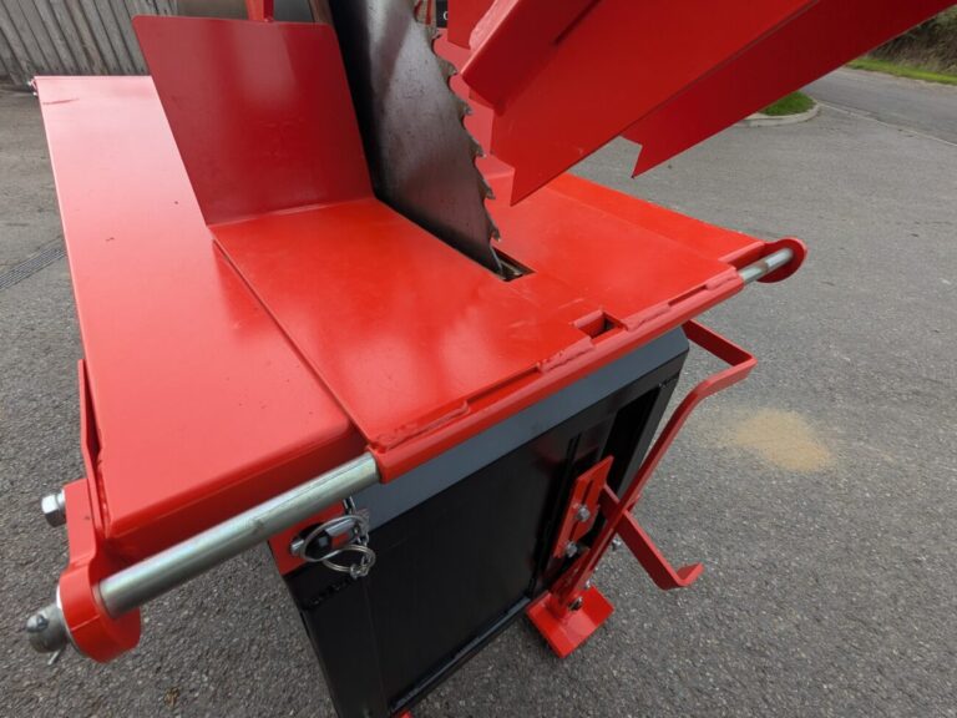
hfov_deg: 94.5
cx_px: 478
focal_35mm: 16
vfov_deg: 78.1
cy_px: 359
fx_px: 442
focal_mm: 2.35
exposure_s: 1/293
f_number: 2.2
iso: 46
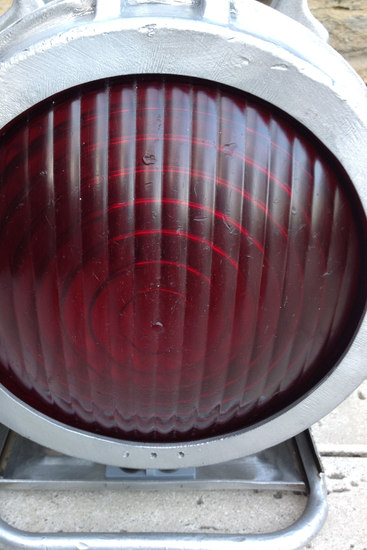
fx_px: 596
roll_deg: +1.1
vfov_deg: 49.5
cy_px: 289
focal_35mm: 39
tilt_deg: -30.5
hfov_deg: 34.1
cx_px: 154
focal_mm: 4.28
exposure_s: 1/15
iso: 50
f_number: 2.4
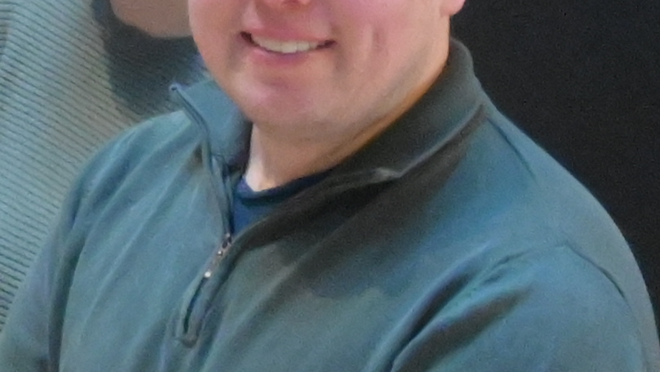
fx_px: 4737
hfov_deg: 7.5
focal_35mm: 271
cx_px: -889
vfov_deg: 4.4
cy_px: -435
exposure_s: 1/50
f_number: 4.2
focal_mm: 25
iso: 6400
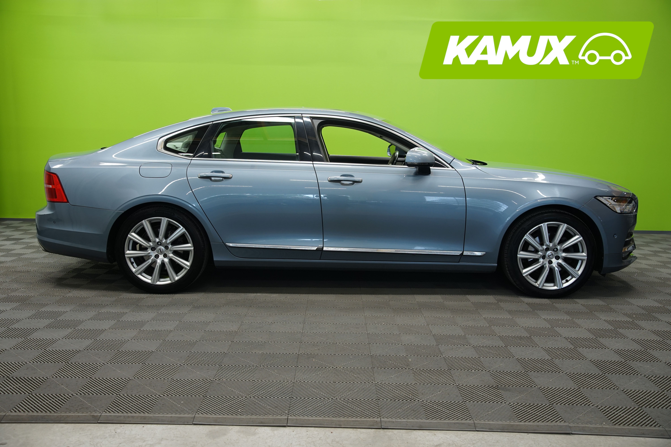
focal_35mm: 35
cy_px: 224
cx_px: 336
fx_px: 652
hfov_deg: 54.4
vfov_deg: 37.9
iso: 500
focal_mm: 35
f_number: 5.6
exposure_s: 1/20
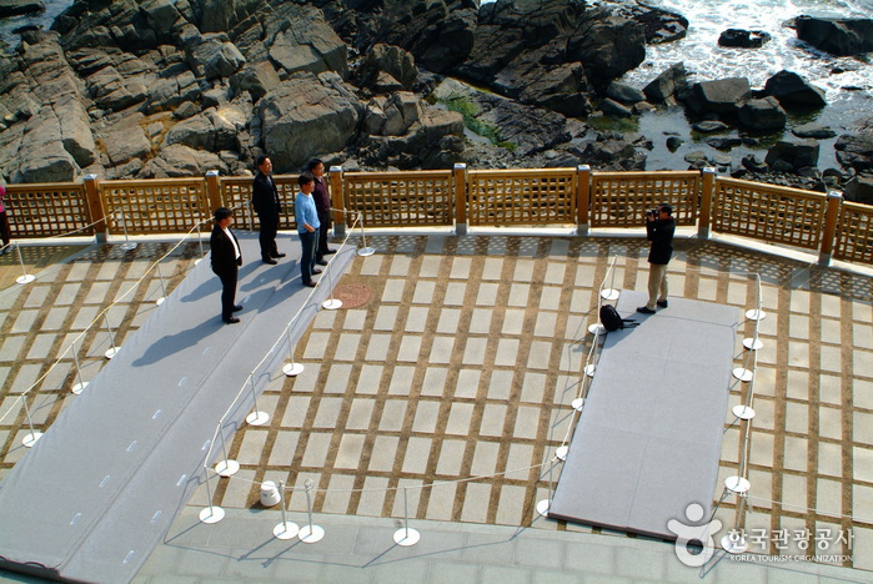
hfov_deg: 46.3
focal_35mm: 42
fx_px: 1020
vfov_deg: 32.0
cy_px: 292
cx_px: 436
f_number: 11
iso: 400
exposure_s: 1/500
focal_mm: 28
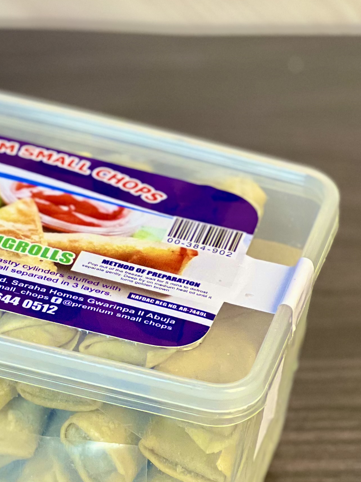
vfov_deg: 10.9
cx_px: -48
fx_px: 2531
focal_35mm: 182
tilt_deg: -35.3
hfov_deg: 8.1
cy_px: 254
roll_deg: -2.7
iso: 160
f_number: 2.8
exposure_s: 1/121
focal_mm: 9
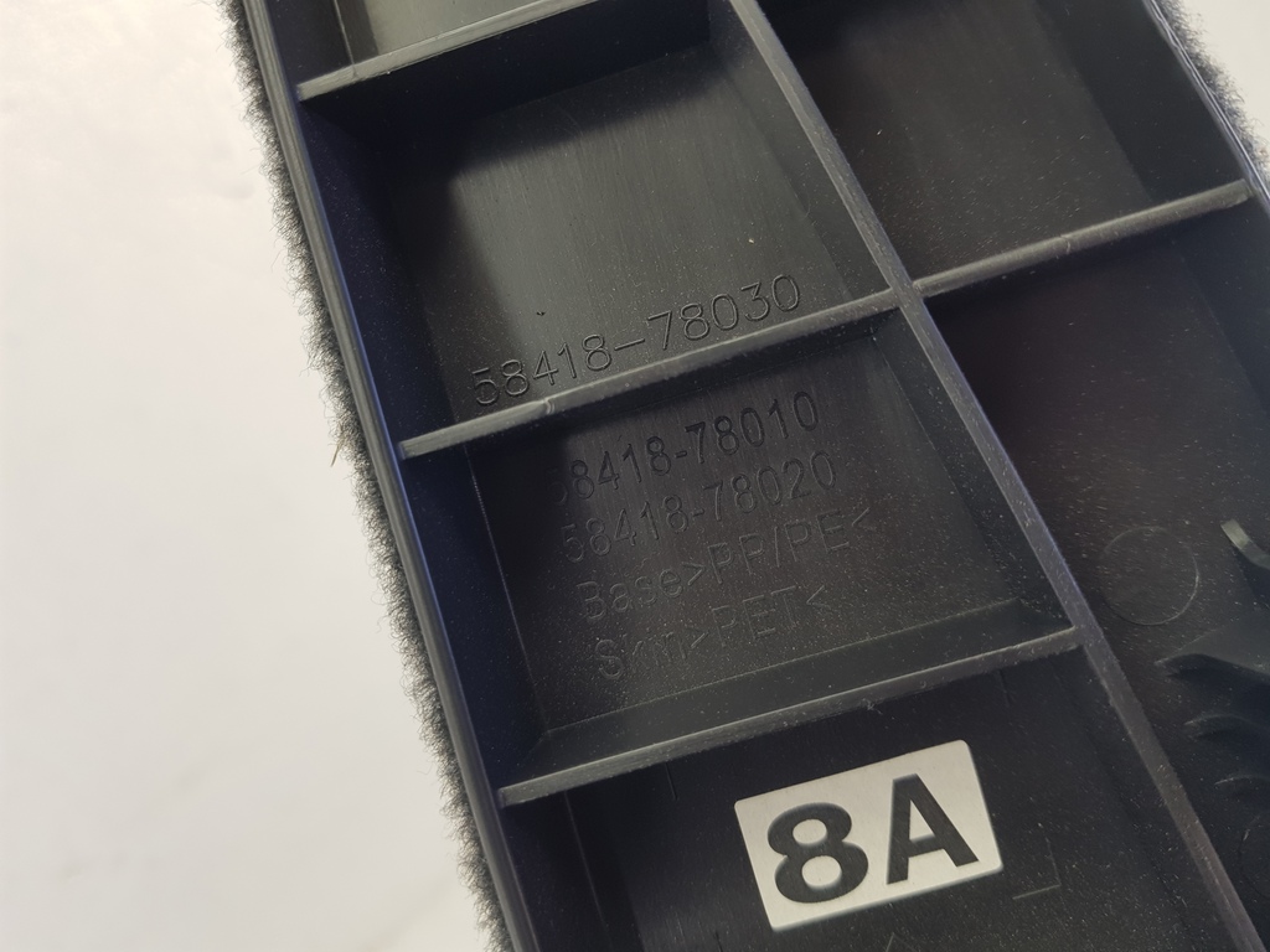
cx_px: 635
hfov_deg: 67.3
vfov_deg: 53.1
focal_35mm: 26
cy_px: 476
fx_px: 954
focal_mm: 4.2
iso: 64
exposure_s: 1/100
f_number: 1.7
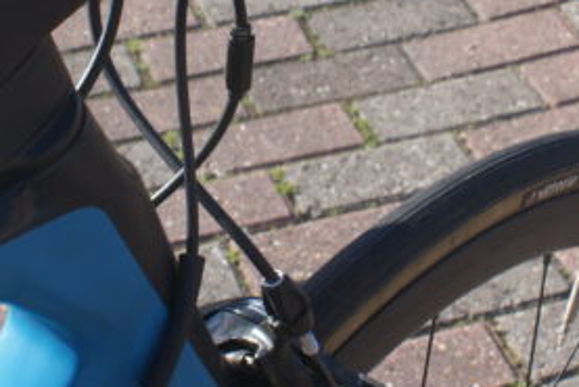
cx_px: 334
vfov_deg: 12.3
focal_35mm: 111
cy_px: 60
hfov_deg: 18.4
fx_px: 1786
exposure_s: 1/80
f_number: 10
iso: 100
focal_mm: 20
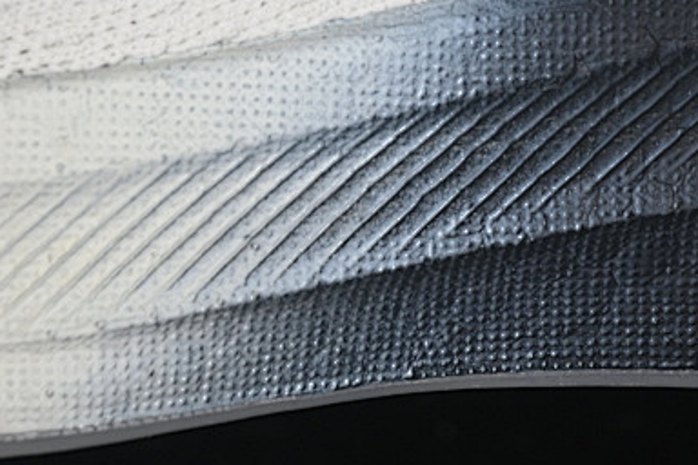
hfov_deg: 9.7
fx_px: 4091
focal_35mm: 211
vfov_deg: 6.4
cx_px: 525
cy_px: -174
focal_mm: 50
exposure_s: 1/80
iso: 160
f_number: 7.1
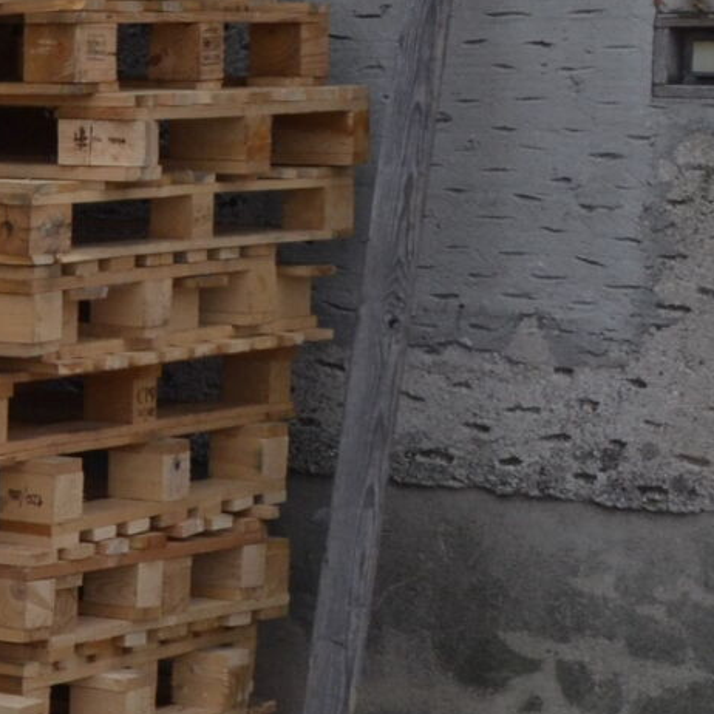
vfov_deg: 11.8
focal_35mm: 148
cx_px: -1227
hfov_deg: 9.8
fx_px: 3462
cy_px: 237
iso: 160
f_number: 5.6
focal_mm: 21
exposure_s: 1/125
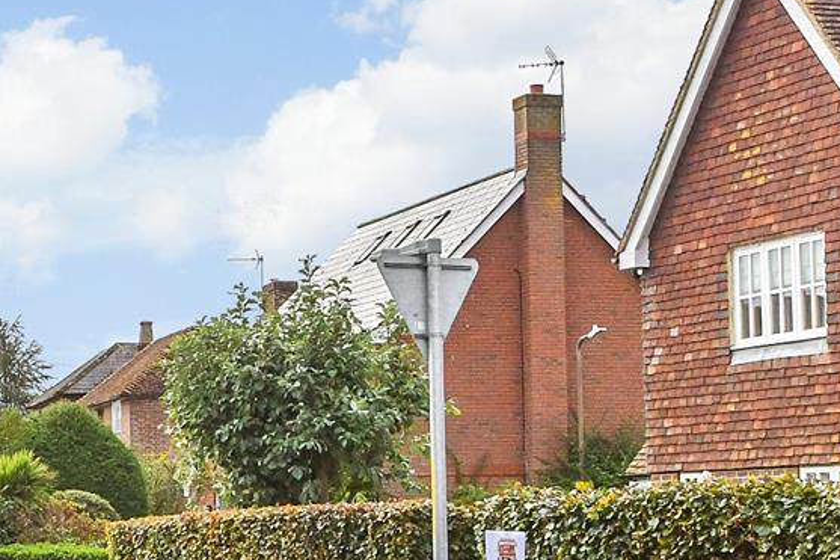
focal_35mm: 97
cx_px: -127
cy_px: 382
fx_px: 2263
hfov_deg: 19.9
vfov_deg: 14.1
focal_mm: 20
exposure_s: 1/1000
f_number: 8
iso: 320
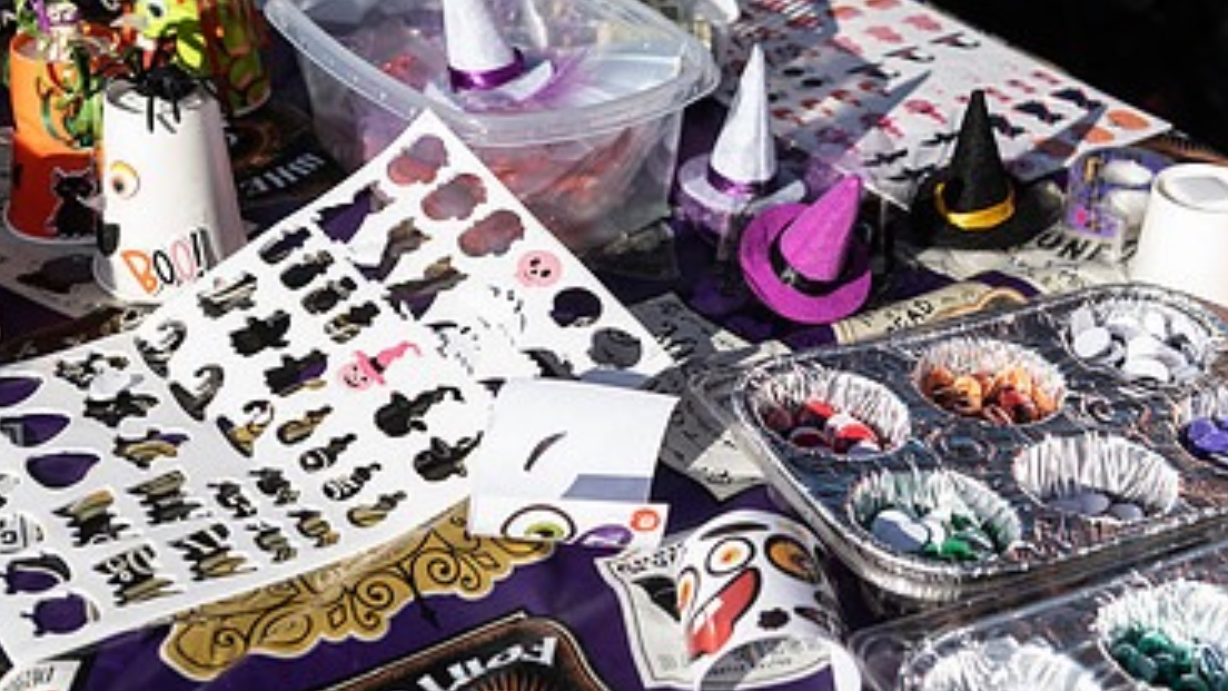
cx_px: 824
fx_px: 2149
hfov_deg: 31.6
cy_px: 302
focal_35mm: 66
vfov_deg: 18.3
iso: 200
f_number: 4
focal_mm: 40
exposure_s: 1/1600
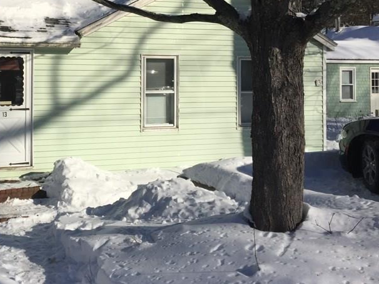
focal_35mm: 49
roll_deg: -1.3
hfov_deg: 37.4
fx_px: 537
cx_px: 71
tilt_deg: +1.3
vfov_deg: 29.2
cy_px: 66
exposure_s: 1/4950
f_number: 2.2
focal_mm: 4.15
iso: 32
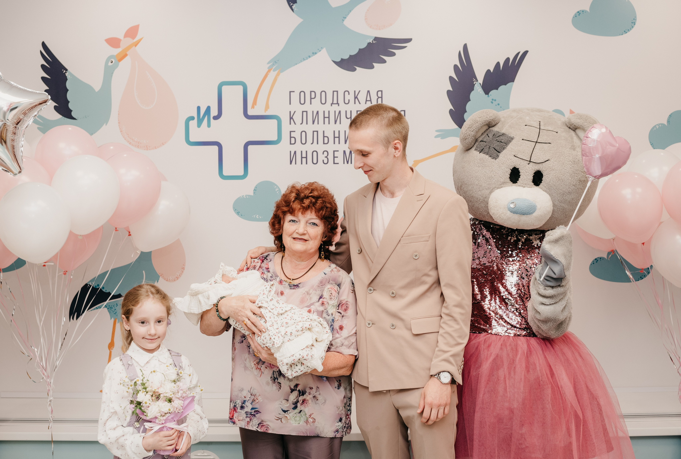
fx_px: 769
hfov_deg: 47.7
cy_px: 240
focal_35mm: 41
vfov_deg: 33.2
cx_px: 324
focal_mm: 35
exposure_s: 1/160
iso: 400
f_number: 4
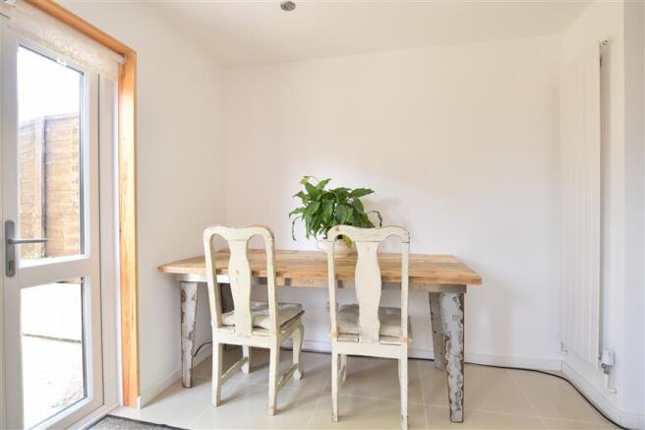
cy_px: 215
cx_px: 322
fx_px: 322
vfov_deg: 67.4
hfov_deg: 90.0
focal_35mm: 18
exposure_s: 1/13
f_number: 8
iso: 320
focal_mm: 12
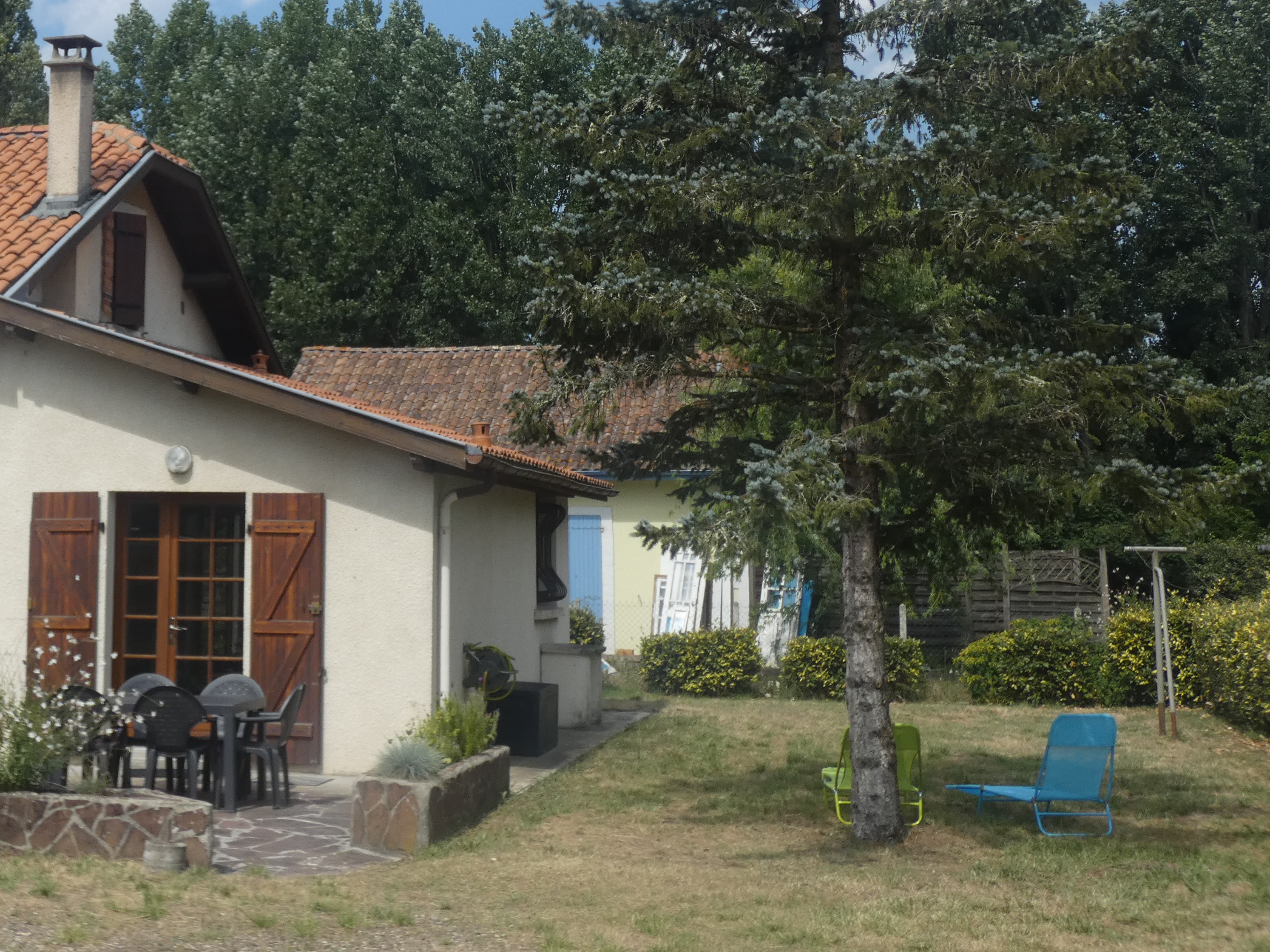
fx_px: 2165
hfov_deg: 32.0
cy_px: 260
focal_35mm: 59
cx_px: 304
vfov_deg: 24.6
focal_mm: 6.5
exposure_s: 1/800
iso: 80
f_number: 4
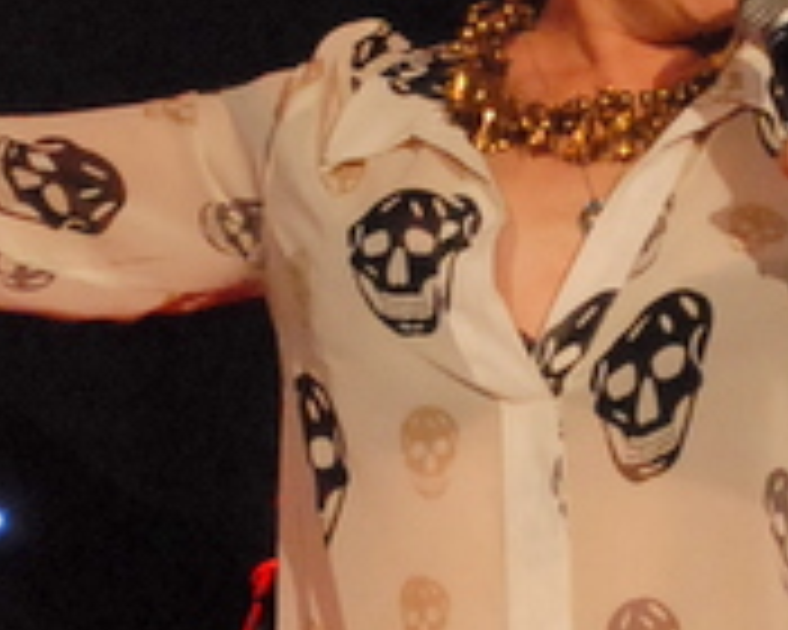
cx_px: 194
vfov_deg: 6.6
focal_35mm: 232
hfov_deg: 8.3
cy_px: 927
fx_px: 5411
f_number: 4.5
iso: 1600
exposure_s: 1/200
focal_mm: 40
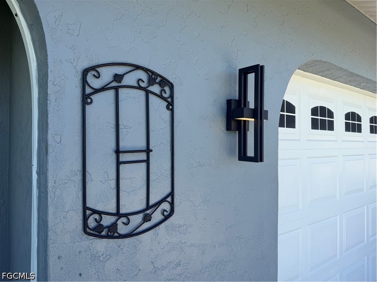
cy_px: 141
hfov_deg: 71.6
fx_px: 261
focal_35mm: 24
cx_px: 188
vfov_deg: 56.8
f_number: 1.78
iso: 80
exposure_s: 1/1337
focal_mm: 6.76
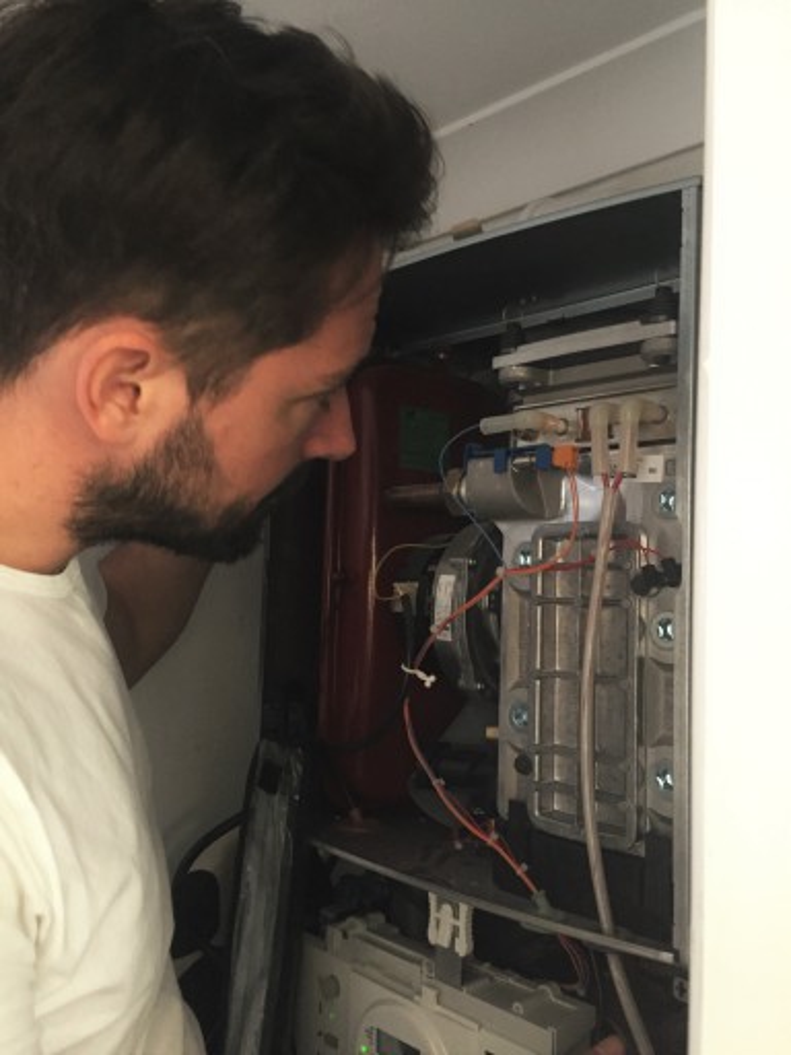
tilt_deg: +7.5
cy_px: 528
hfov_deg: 48.2
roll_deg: -2.9
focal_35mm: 29
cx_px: 396
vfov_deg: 61.7
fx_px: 884
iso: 250
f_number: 2.2
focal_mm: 4.15
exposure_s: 1/17
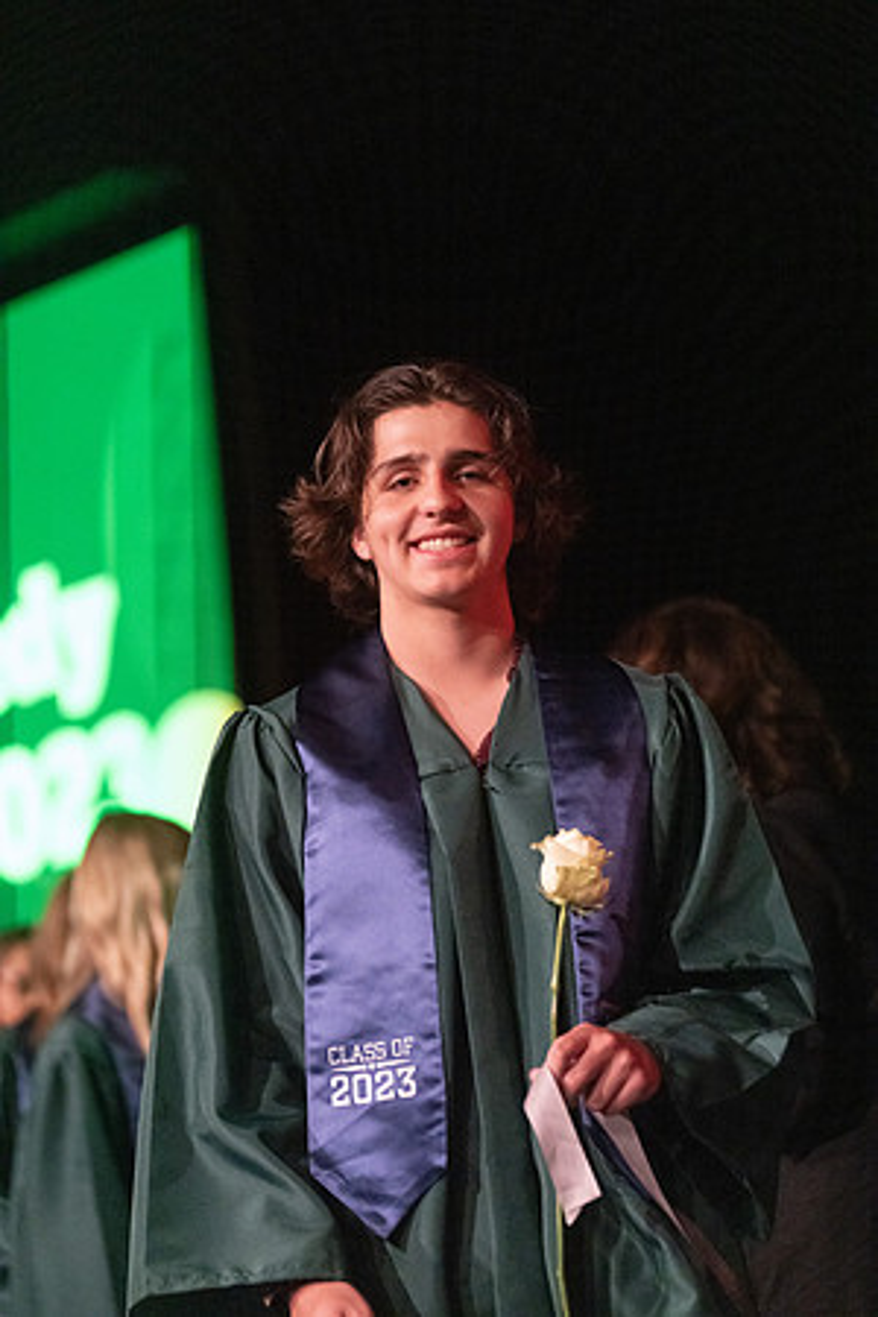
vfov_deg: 15.5
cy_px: 658
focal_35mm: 132
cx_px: 439
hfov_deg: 10.4
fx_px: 4829
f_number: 2.8
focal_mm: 132
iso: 16000
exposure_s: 1/1000
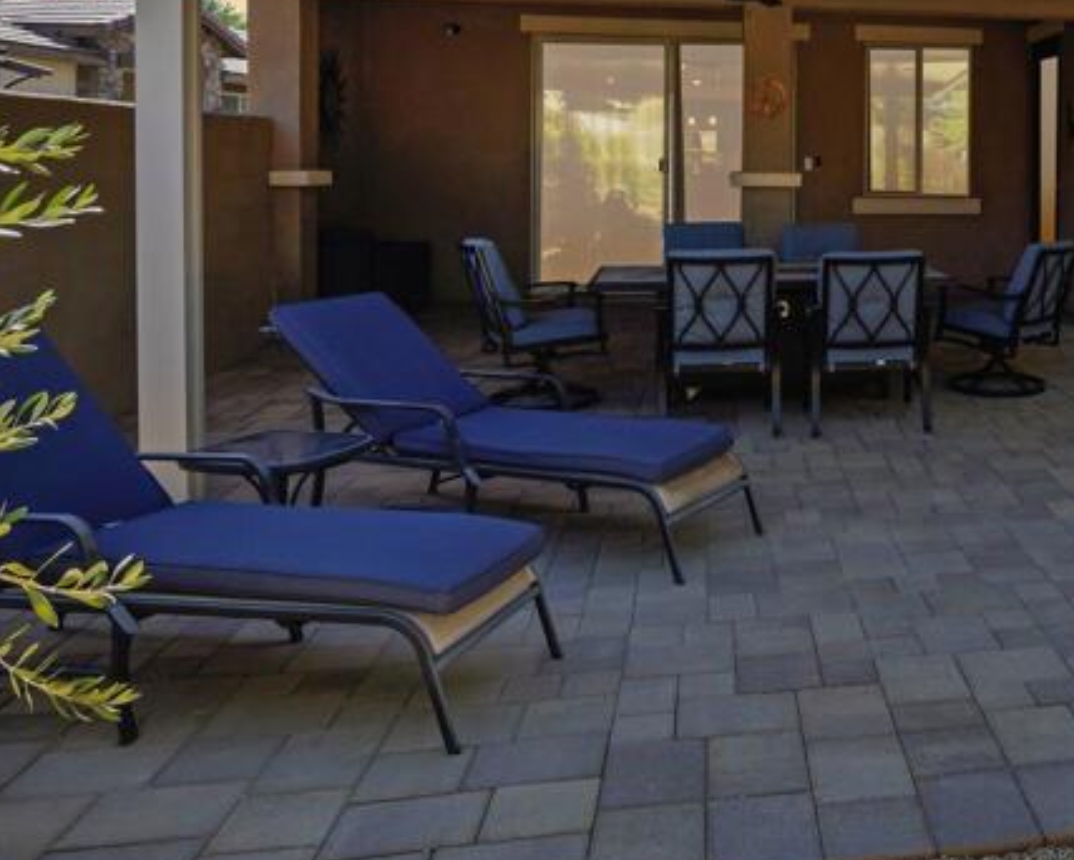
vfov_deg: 39.7
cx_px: 1024
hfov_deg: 44.3
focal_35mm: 36
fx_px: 1145
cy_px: 184
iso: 100
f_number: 8
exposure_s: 1/80
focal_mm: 16
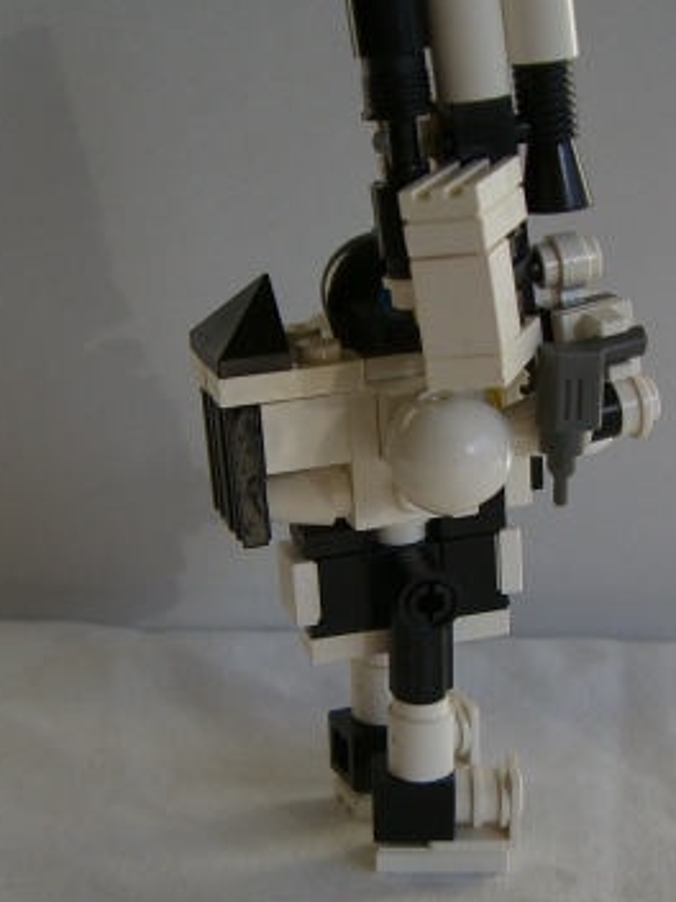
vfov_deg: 28.1
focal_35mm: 69
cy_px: 543
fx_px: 1797
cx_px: 412
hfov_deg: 21.3
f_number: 2.7
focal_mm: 6.2
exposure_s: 1/250
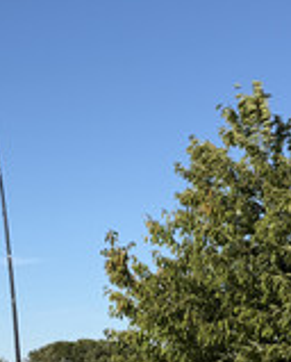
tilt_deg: +9.8
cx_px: 14
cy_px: 221
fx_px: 1008
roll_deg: +1.1
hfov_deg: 16.2
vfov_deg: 20.3
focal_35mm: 94
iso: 80
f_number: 1.78
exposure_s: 1/4673
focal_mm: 6.76
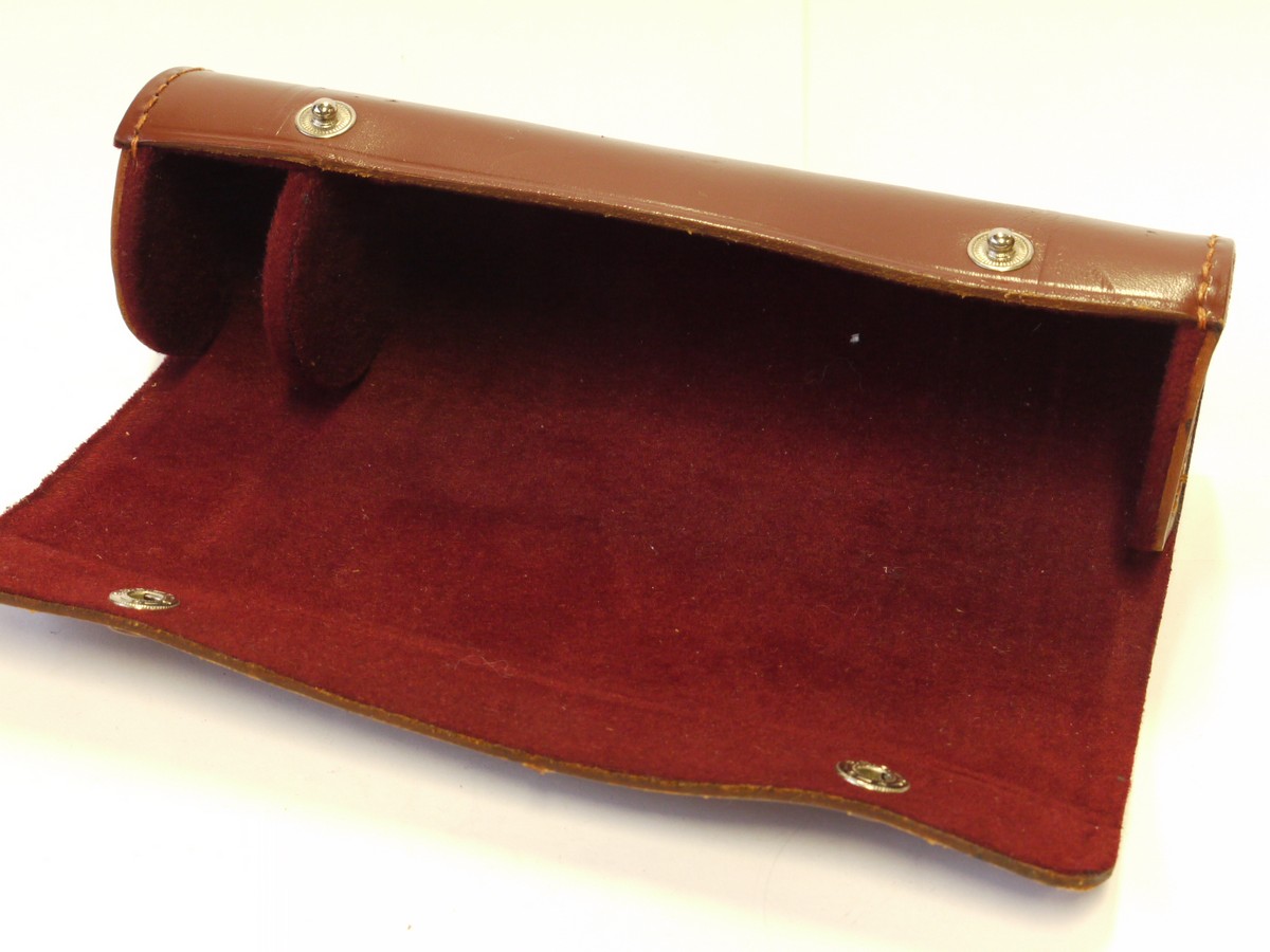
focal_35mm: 58
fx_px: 2128
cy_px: 476
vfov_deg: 25.2
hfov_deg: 33.2
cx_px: 635
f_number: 10
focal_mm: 29
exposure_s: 1/13
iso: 800
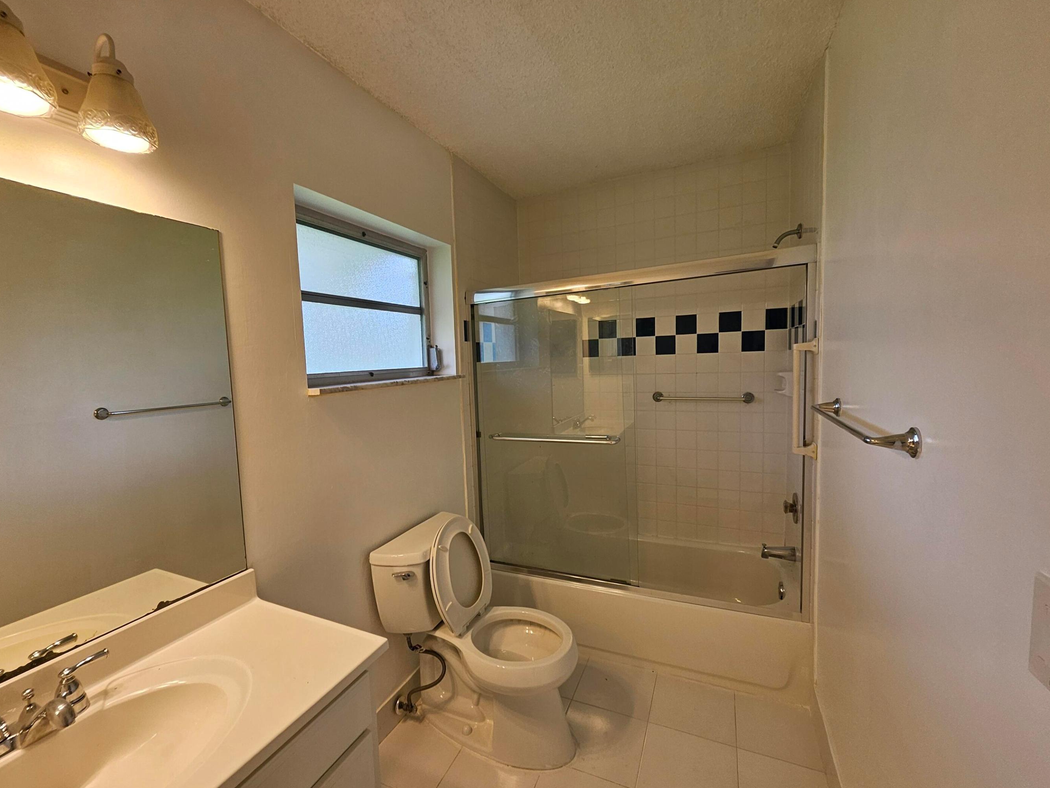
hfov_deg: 101.9
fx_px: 425
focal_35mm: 14
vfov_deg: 85.7
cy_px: 407
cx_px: 494
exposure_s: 1/60
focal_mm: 1.7
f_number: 2.2
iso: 32
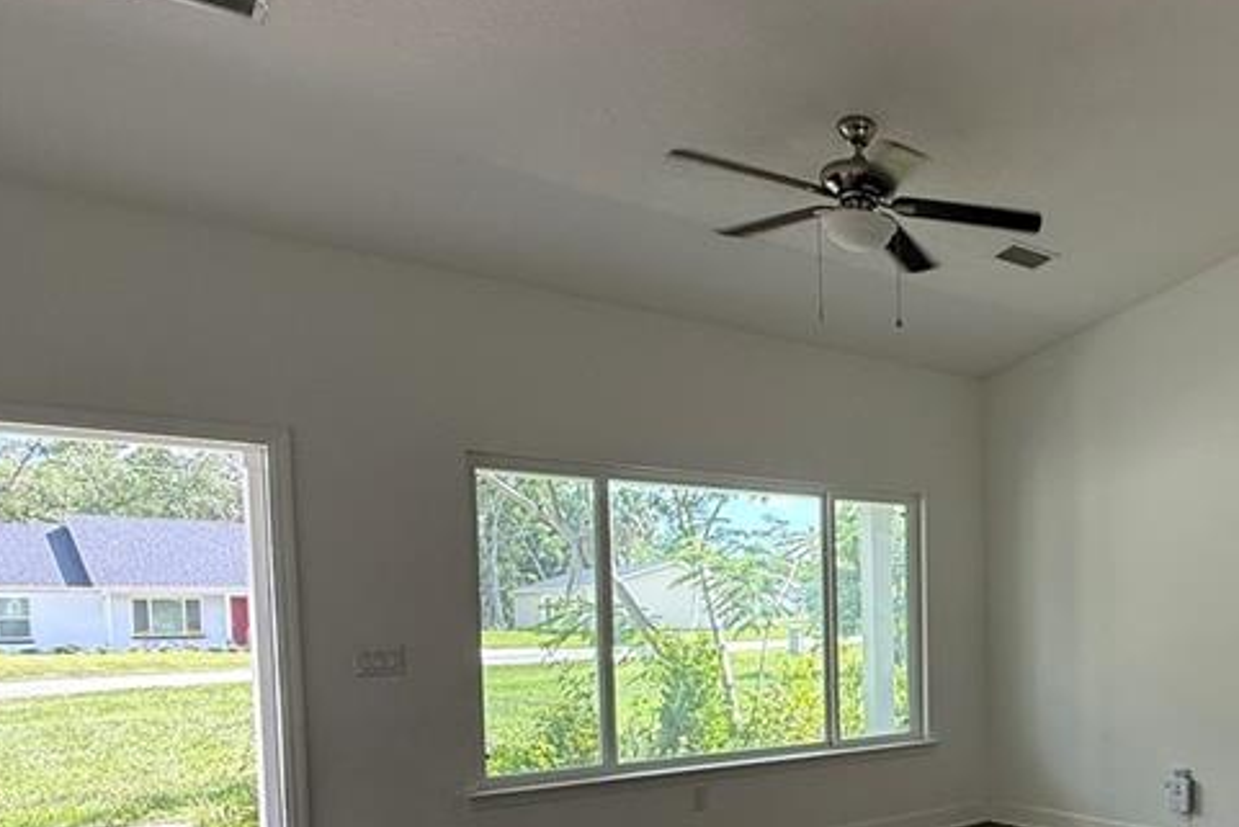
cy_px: 665
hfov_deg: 51.7
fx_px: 1067
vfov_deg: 40.6
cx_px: 1157
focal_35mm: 31
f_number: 2.2
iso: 80
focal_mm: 2.22
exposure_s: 1/99
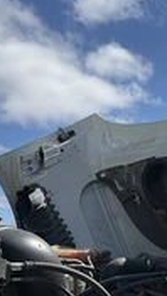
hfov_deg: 16.5
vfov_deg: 28.7
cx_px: 155
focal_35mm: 72
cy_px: 240
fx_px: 567
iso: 25
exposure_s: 1/2427
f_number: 1.8
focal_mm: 3
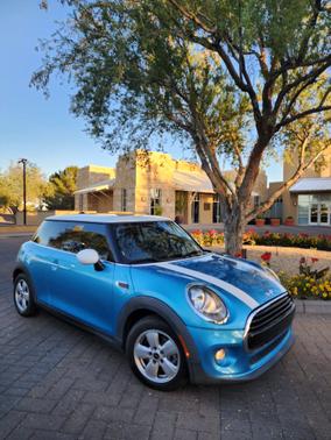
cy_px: 220
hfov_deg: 58.9
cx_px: 166
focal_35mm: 23
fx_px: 293
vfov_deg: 73.9
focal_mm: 6.4
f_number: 1.8
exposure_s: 1/180
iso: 16
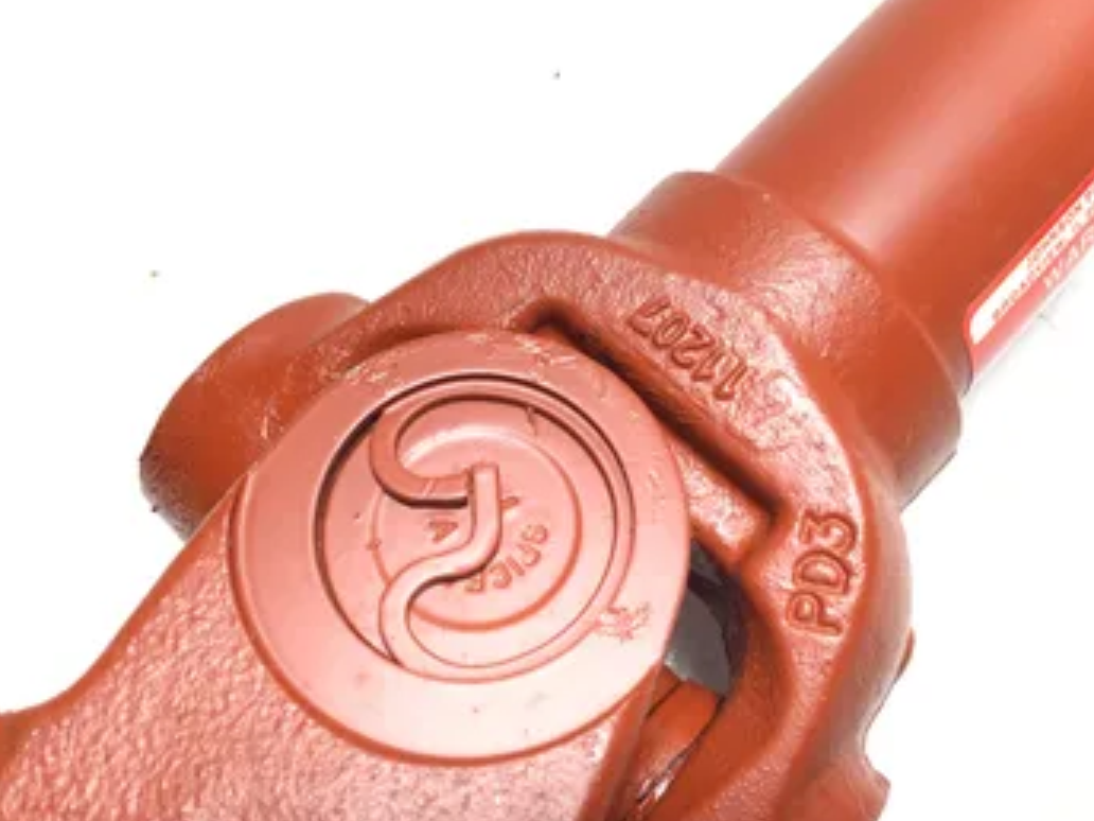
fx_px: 1138
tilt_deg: -68.1
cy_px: 366
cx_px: 588
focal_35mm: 36
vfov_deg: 39.6
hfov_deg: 51.3
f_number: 2.4
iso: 32
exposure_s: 1/60
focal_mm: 3.3
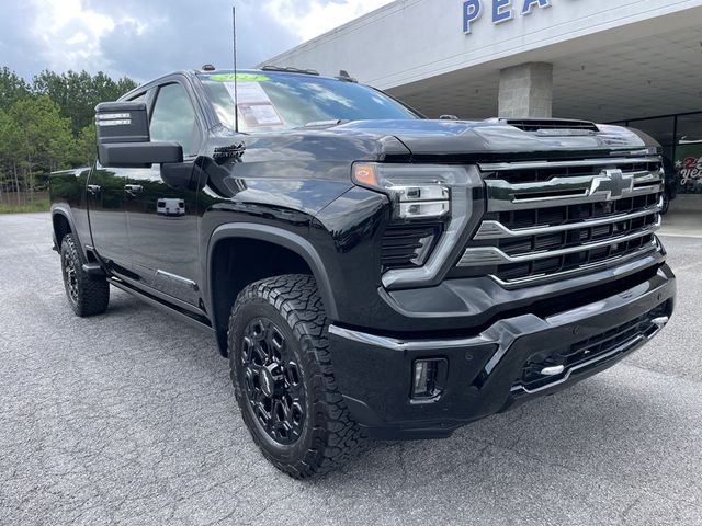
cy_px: 263
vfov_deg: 53.1
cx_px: 351
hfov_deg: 67.3
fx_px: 527
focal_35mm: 26
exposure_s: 1/842
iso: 32
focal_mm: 4.2
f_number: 1.6
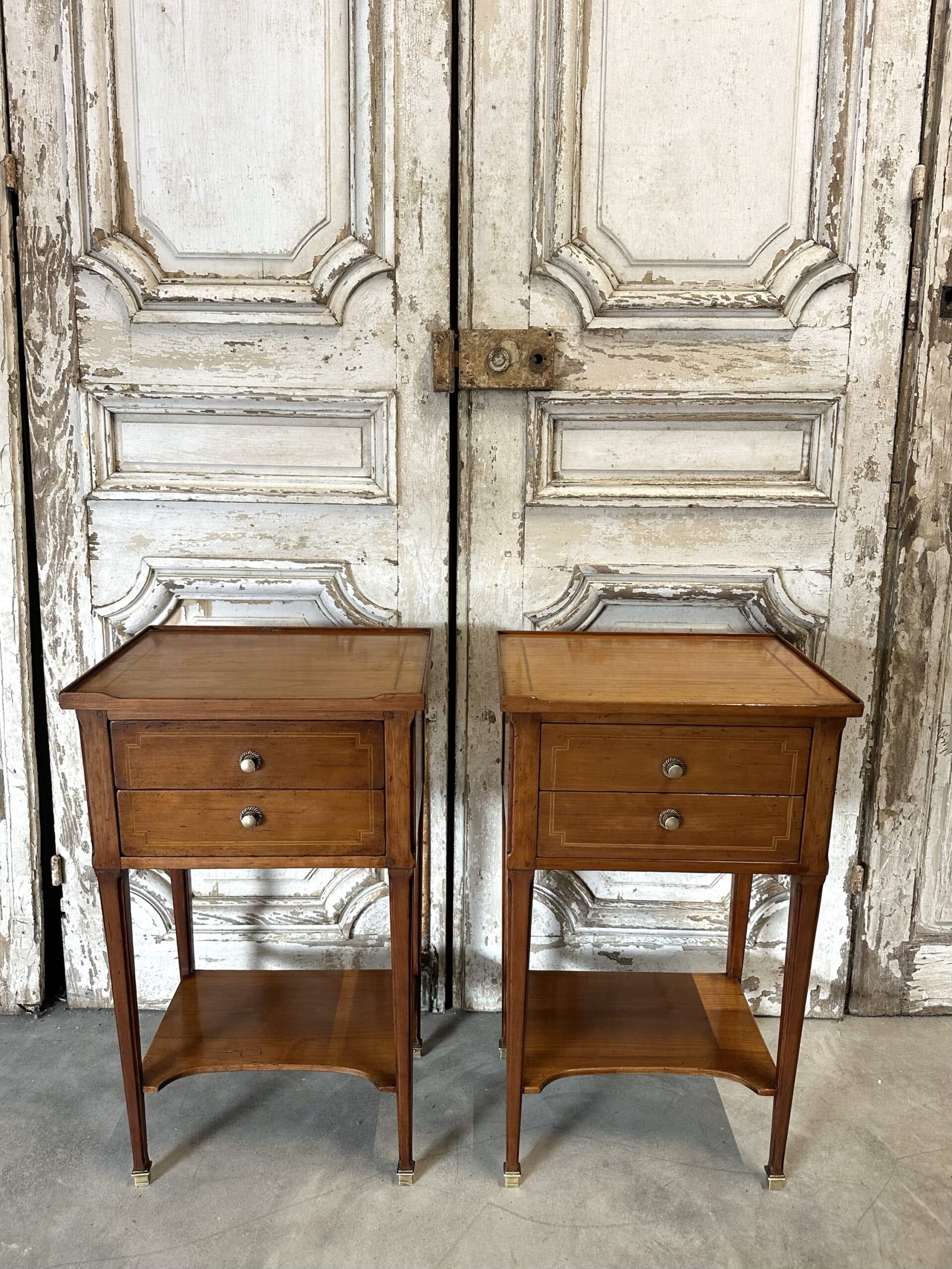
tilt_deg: -13.3
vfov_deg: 71.6
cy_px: 634
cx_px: 476
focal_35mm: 24
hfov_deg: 56.8
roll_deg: +0.2
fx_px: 880
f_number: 1.78
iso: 160
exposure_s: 1/50
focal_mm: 6.86
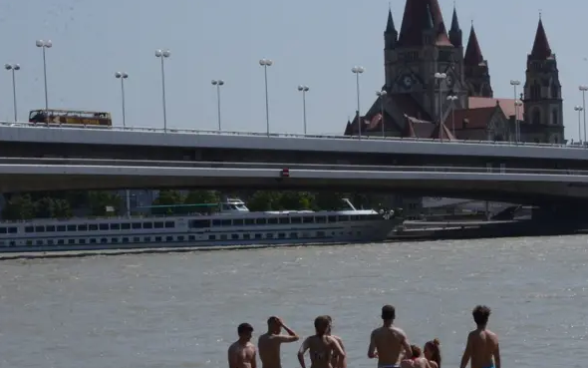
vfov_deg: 9.3
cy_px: 203
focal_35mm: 141
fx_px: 2260
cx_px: 435
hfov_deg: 14.8
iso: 1000
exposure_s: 1/400
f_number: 22
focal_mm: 62
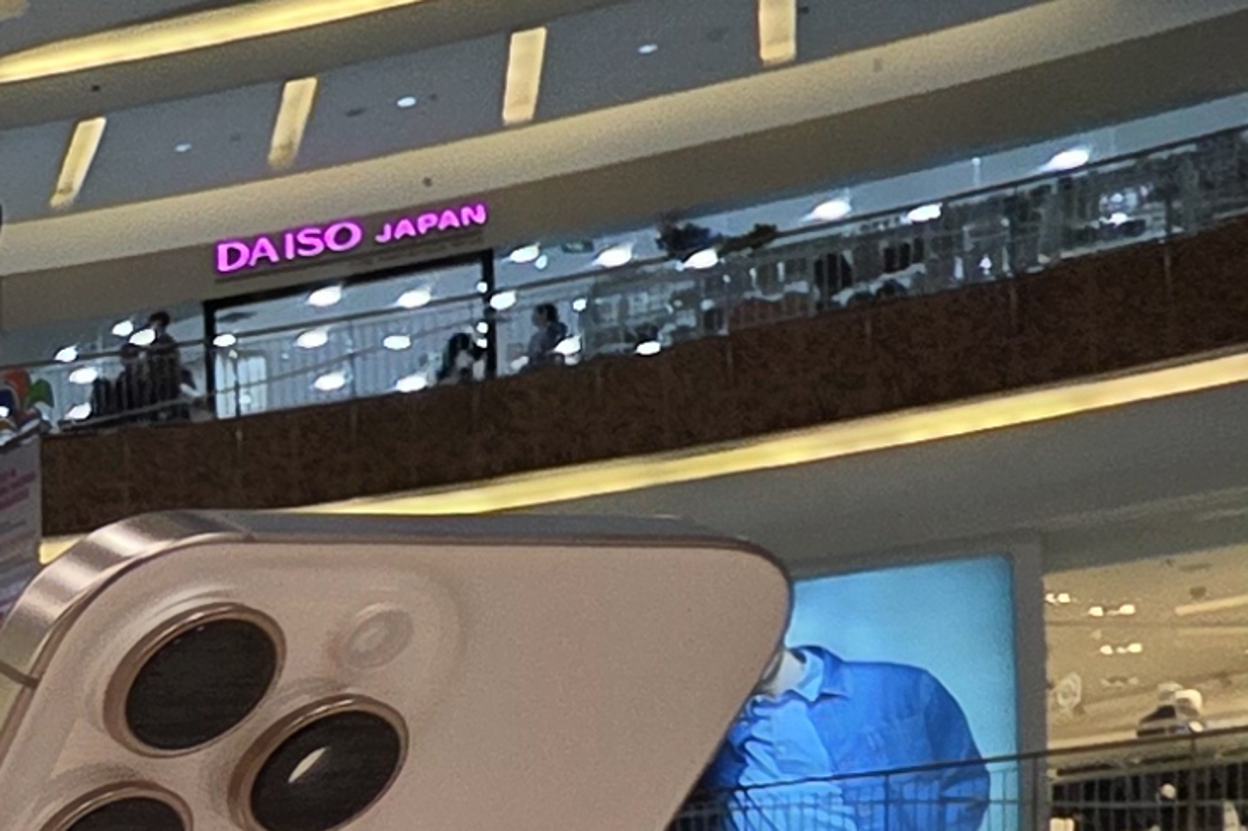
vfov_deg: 16.6
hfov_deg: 13.7
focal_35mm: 74
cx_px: -2020
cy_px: 1290
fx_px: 2565
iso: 80
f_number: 1.9
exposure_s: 1/100
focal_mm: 2.2
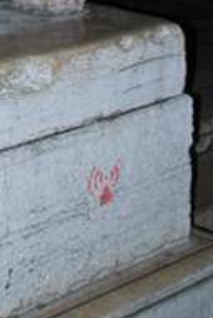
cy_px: -196
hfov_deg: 10.2
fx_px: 1194
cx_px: 27
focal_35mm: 135
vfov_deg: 14.0
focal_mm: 24
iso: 200
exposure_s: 1/60
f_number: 4.2
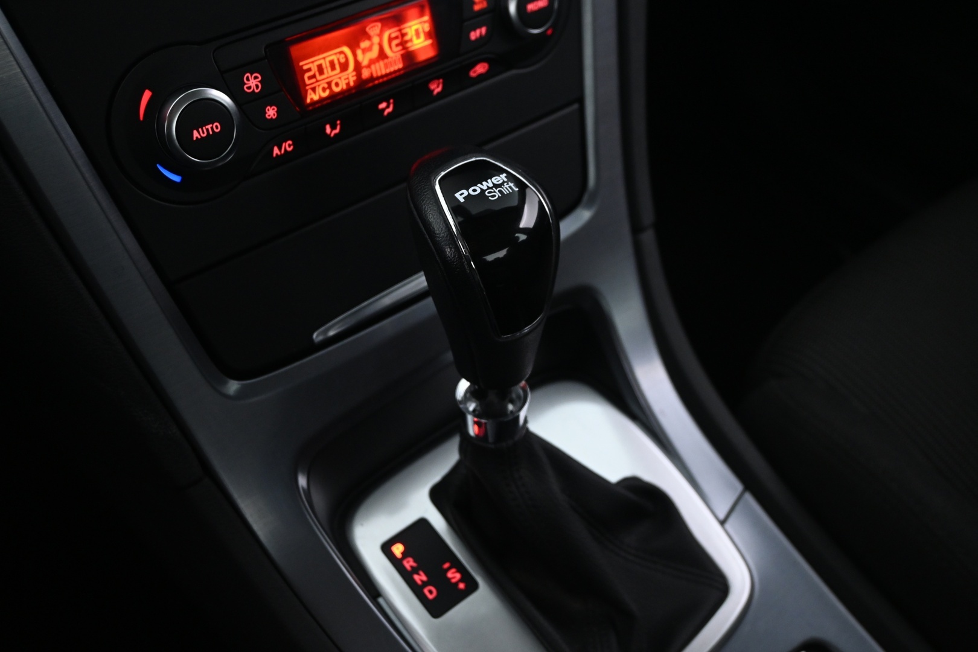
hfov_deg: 55.1
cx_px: 489
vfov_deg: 38.4
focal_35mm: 34
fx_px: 937
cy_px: 326
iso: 1600
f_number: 4.2
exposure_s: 1/13
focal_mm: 23
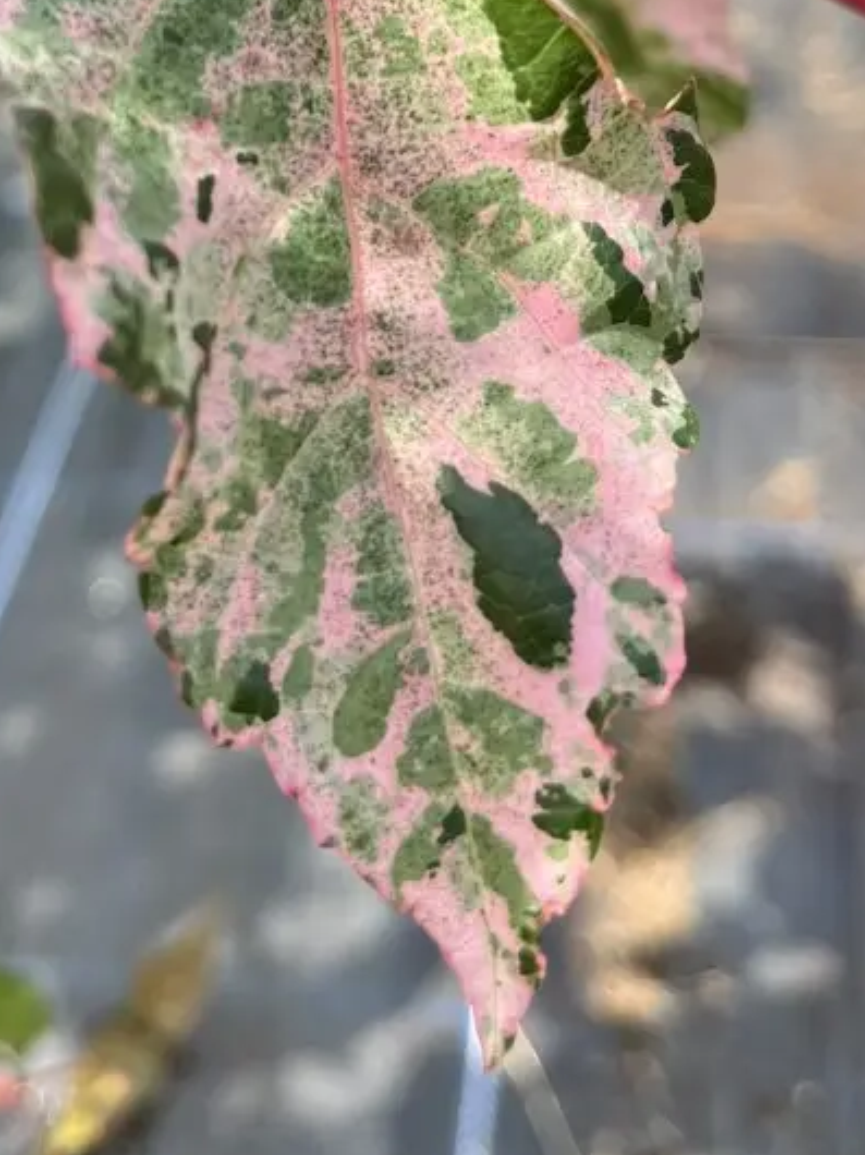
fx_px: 1767
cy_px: 238
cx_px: 240
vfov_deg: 35.1
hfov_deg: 27.2
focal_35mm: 53
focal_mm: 5.1
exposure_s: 1/827
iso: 50
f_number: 1.6
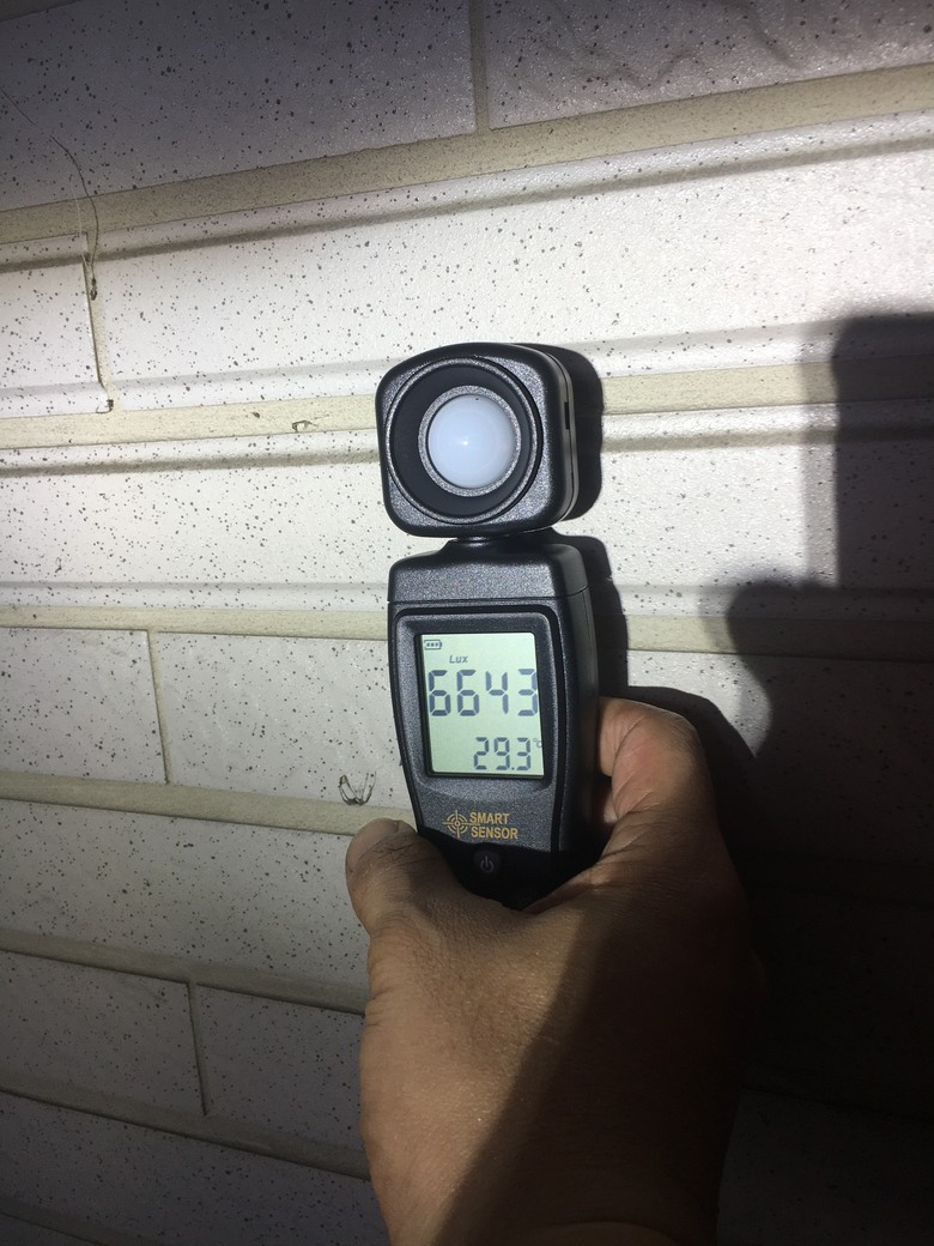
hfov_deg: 48.2
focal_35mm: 29
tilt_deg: -10.2
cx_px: 467
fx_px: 1043
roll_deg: +3.1
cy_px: 623
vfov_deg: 61.7
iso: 25
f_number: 2.2
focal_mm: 4.15
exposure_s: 1/120
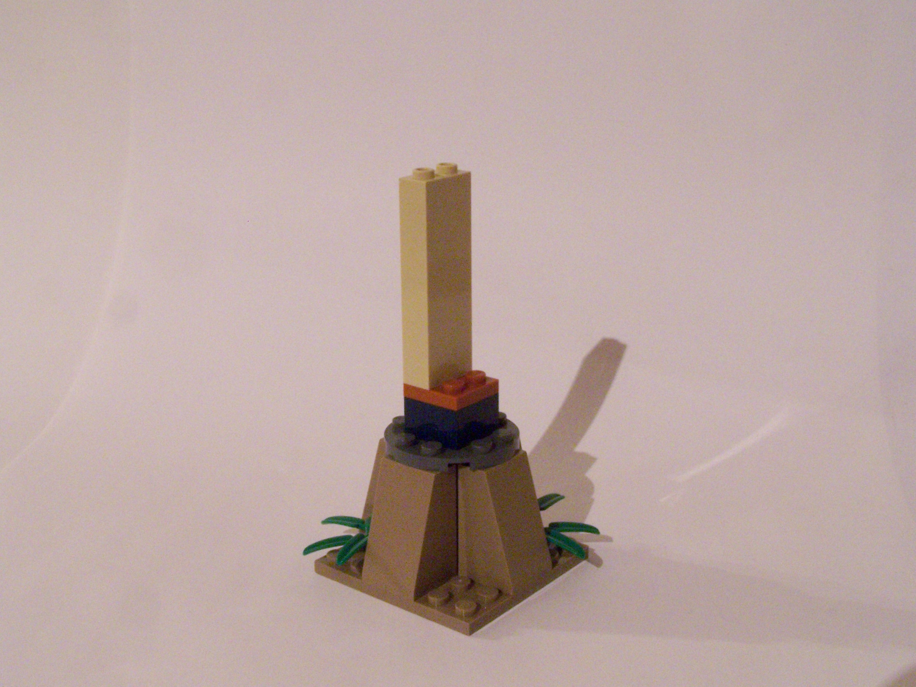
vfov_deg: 28.6
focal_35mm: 51
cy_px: 344
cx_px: 458
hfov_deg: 37.5
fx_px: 1350
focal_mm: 8.5
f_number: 8
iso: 400
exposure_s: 1/2
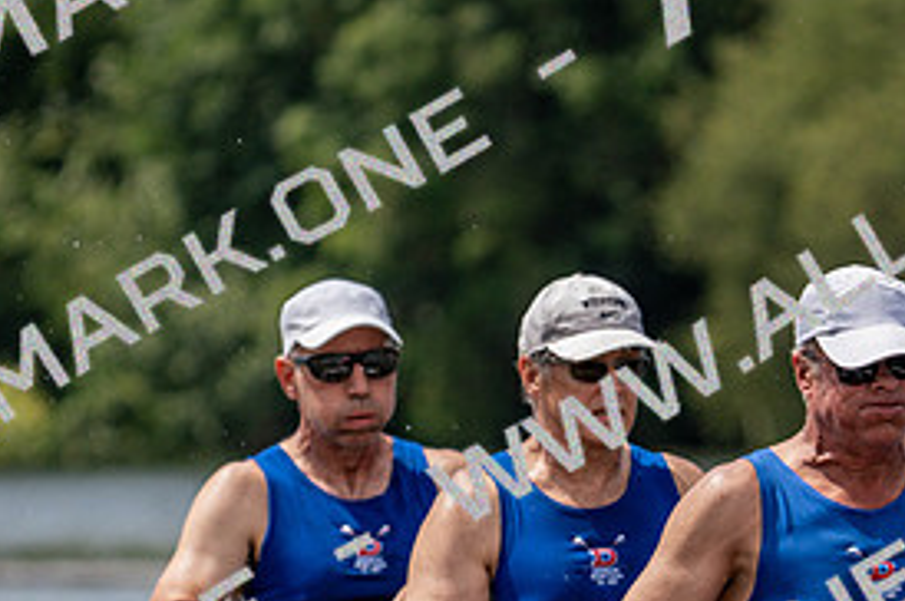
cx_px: 836
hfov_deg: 3.1
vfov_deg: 2.1
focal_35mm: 668
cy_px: 530
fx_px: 16773
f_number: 6.3
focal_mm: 315
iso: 200
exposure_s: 1/1600
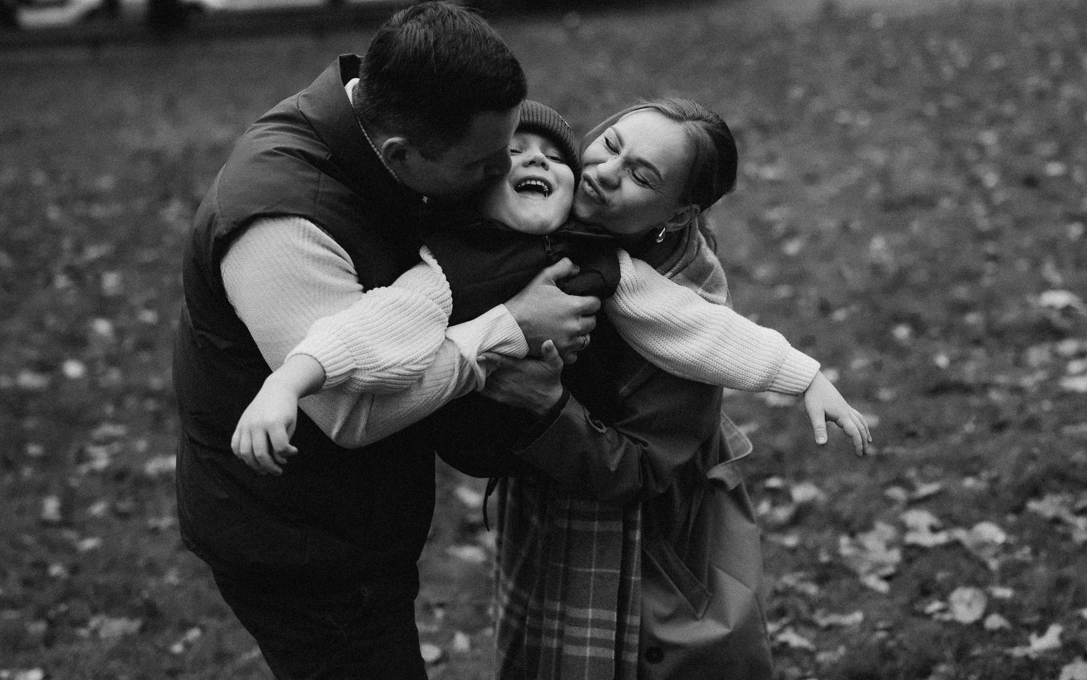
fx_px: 1955
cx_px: 669
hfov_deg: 31.0
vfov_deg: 19.7
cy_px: 238
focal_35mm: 66
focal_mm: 35
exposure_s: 1/4000
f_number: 1.4
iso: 800
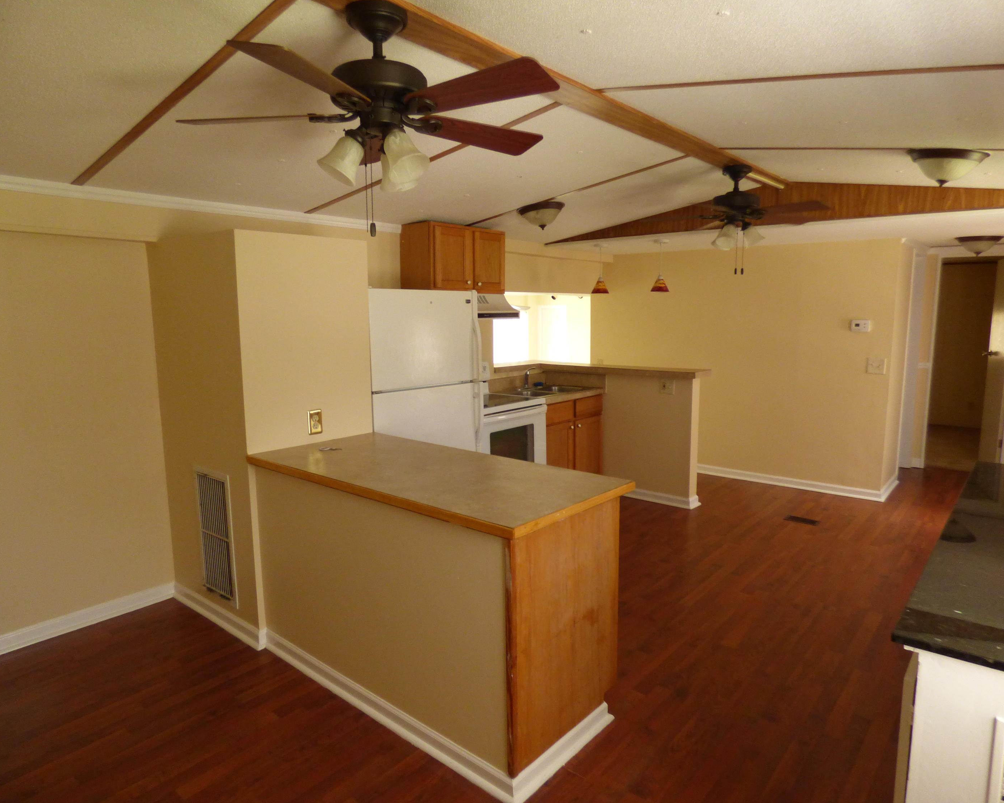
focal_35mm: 21
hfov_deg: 77.6
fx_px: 624
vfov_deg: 65.5
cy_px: 403
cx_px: 496
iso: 400
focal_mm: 3.58
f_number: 2.8
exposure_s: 1/60
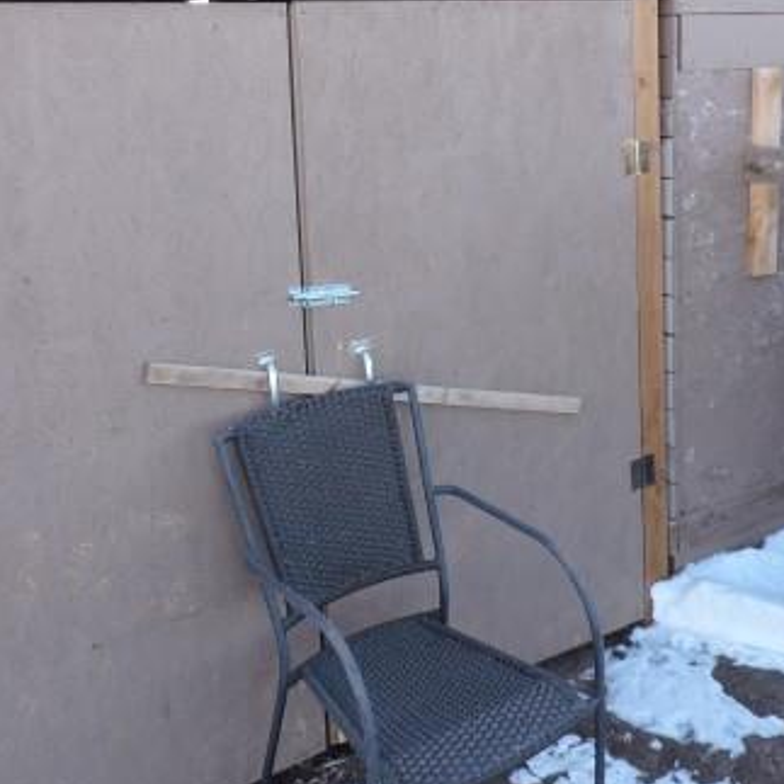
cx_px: 364
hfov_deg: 40.0
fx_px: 1076
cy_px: 214
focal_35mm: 42
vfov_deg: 39.2
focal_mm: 4.3
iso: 100
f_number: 3
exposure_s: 1/160
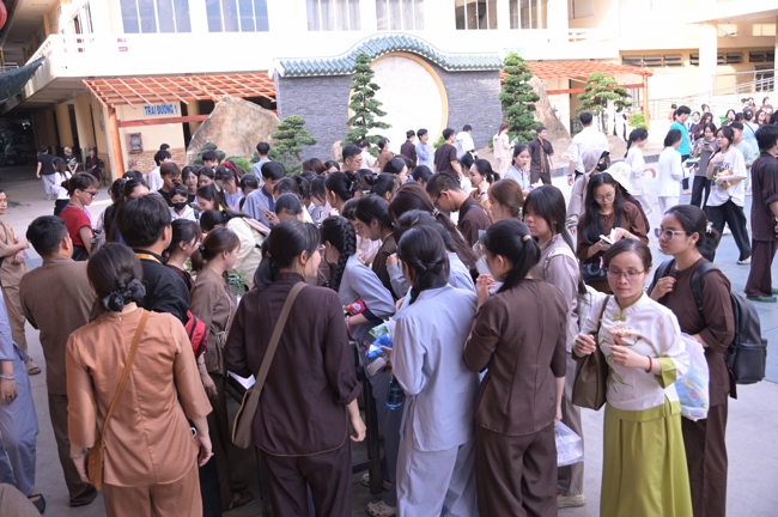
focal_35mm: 34
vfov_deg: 38.8
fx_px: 734
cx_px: 389
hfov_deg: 55.8
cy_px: 258
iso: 320
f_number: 4
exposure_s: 1/200
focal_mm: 34
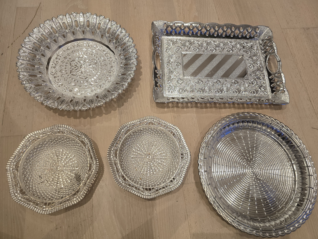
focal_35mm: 23
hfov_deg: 73.9
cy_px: 120
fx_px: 211
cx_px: 159
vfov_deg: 58.9
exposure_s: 1/100
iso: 320
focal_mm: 6.3
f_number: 1.7
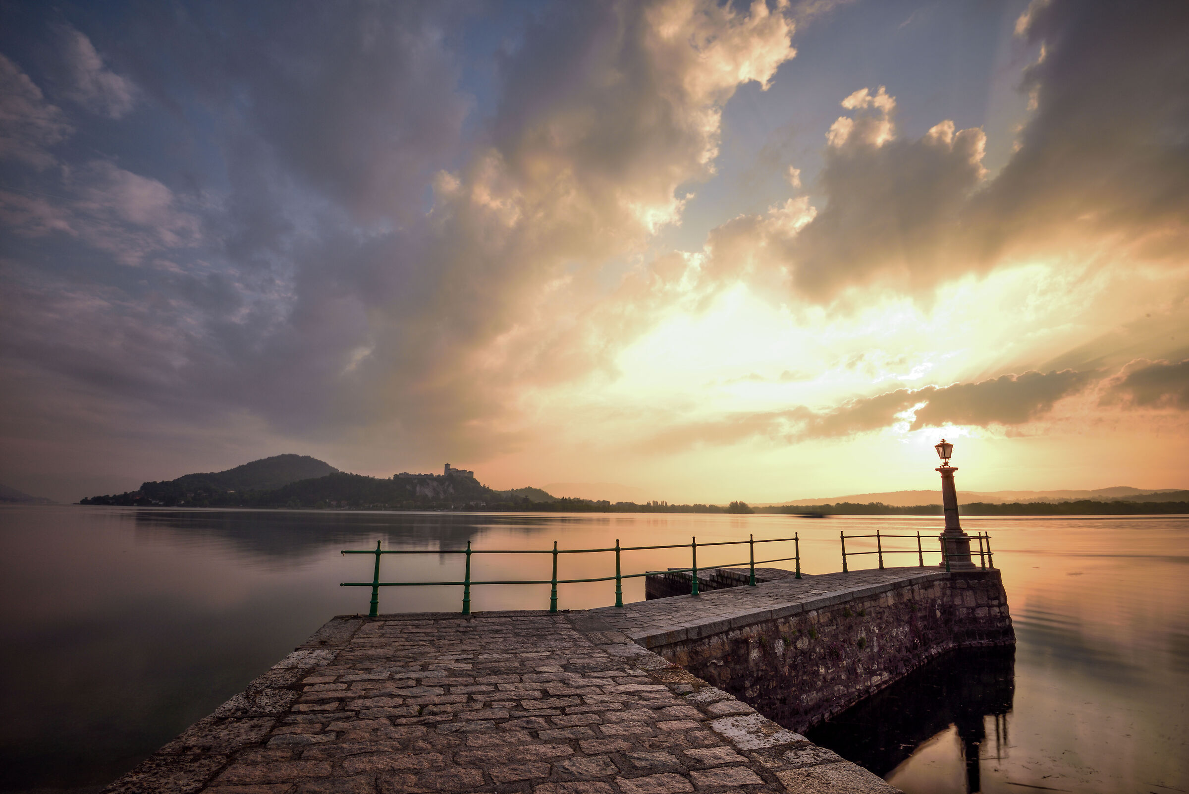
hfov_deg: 96.7
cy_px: 397
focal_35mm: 16
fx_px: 529
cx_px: 594
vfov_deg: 73.8
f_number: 20
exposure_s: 3
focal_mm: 16
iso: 100
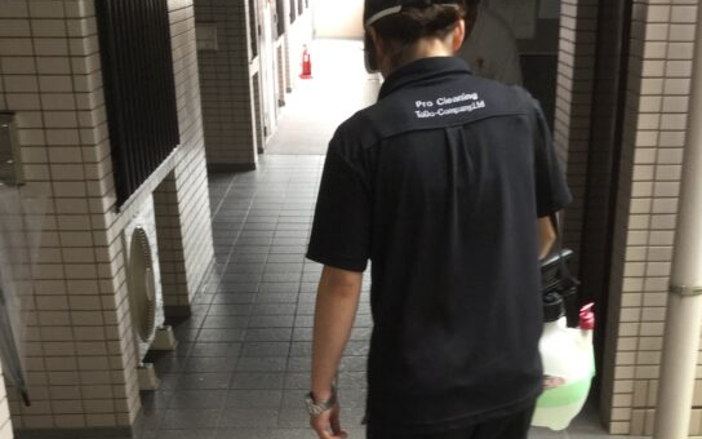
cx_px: 434
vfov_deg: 21.0
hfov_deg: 34.9
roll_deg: -0.1
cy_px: 513
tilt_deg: -25.5
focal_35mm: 58
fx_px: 1110
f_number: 2.4
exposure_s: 1/30
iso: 50
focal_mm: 3.3
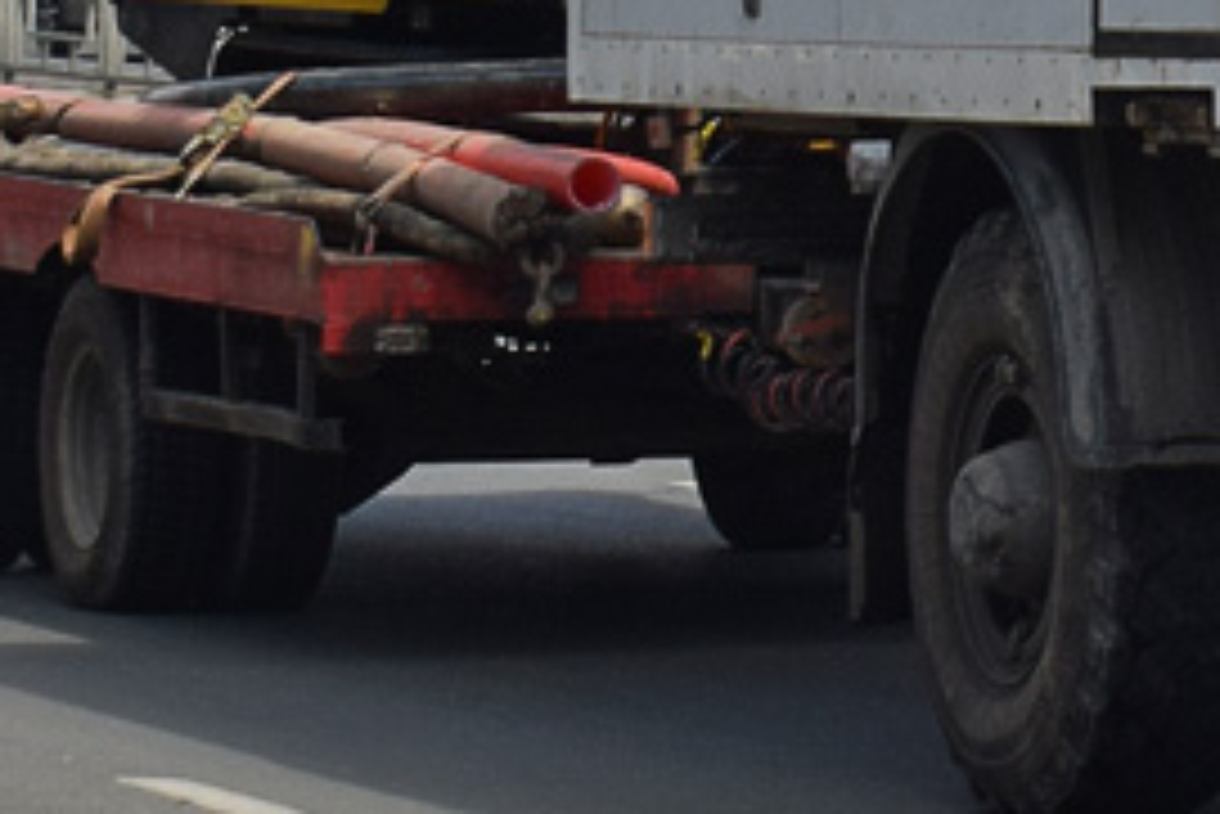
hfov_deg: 8.0
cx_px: 1940
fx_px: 8544
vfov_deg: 5.4
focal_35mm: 252
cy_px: -517
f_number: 6.3
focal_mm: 38
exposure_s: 1/1000
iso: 200
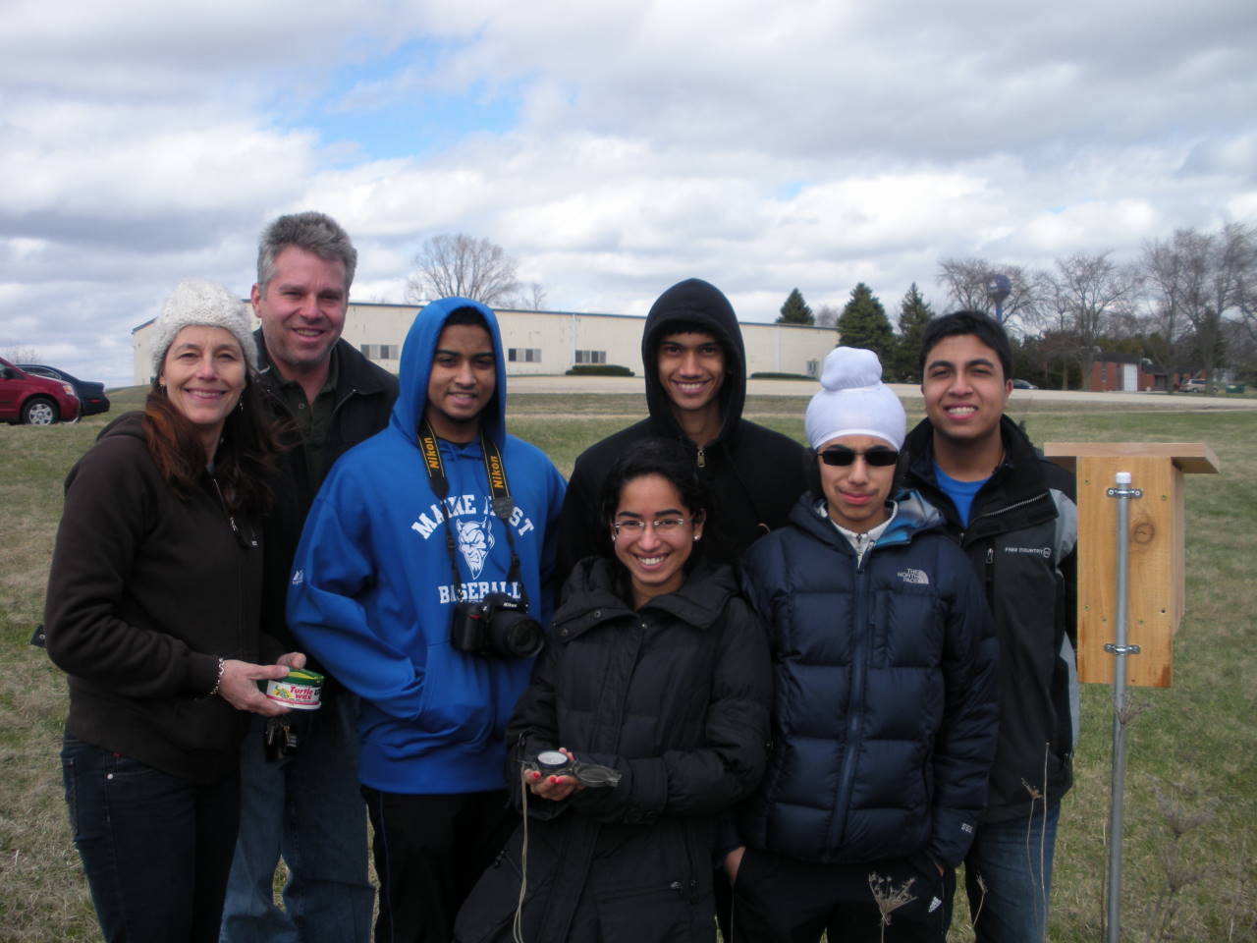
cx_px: 628
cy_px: 472
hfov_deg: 51.4
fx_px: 1307
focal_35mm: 36
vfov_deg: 39.7
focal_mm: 6.3
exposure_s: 1/541
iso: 64
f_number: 3.5
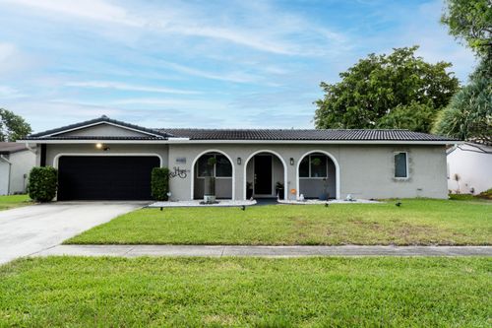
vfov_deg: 53.1
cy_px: 164
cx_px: 246
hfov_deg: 73.8
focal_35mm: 24
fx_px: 328
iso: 320
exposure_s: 1/30
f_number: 11
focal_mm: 24
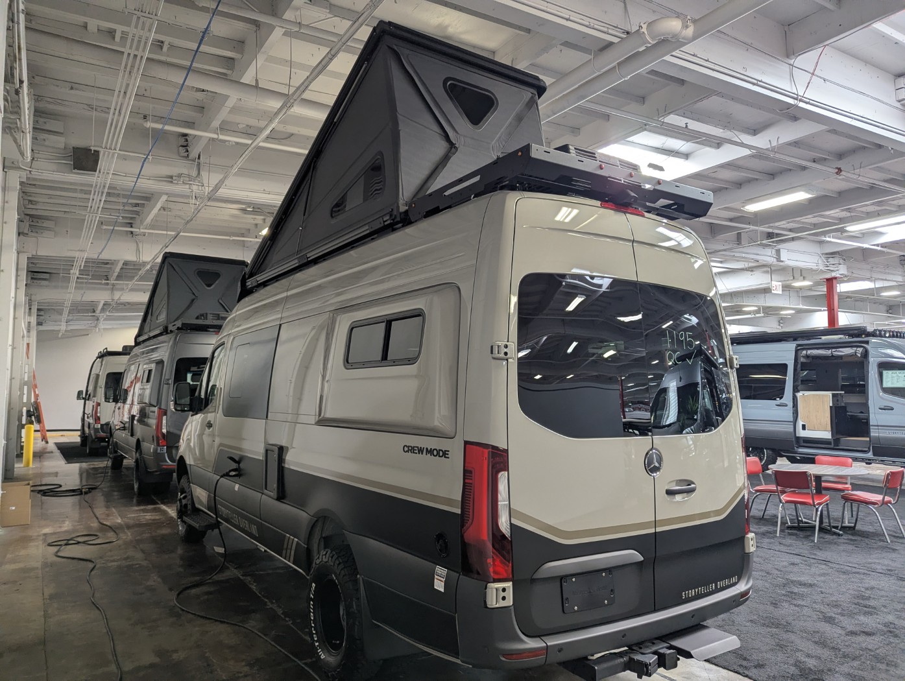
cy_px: 340
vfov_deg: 56.9
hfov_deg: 71.5
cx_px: 452
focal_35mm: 24
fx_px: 628
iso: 260
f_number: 1.85
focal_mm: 6.81
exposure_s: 1/120
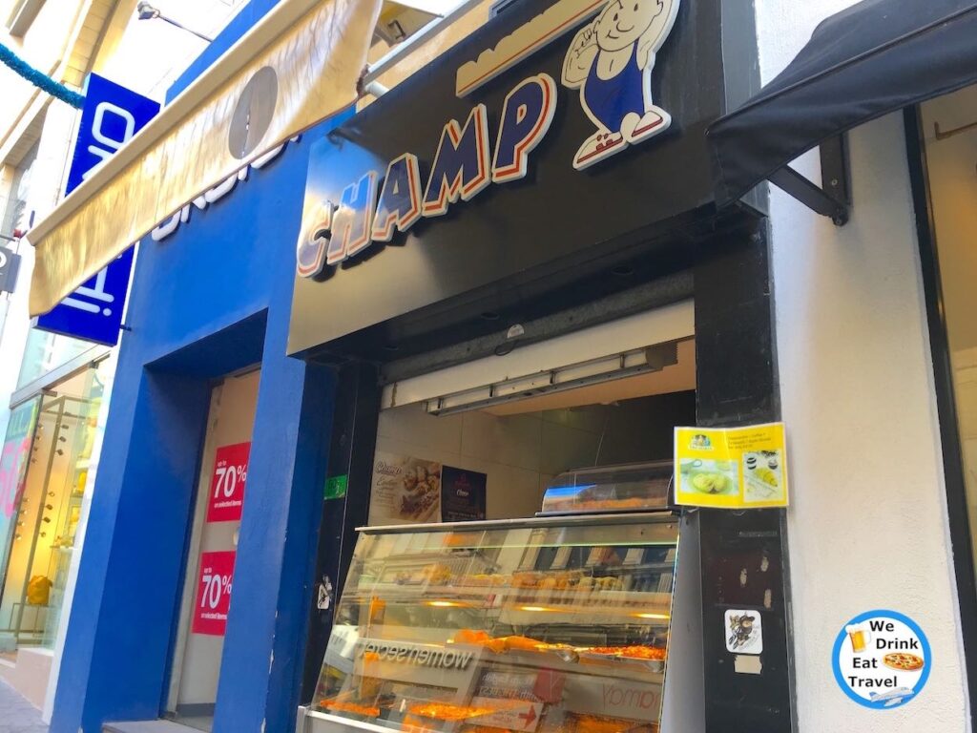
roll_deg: -3.6
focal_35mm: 29
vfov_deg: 48.2
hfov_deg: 61.7
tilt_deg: +16.4
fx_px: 818
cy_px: 366
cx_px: 488
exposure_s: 1/100
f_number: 2.2
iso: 40
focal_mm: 4.15
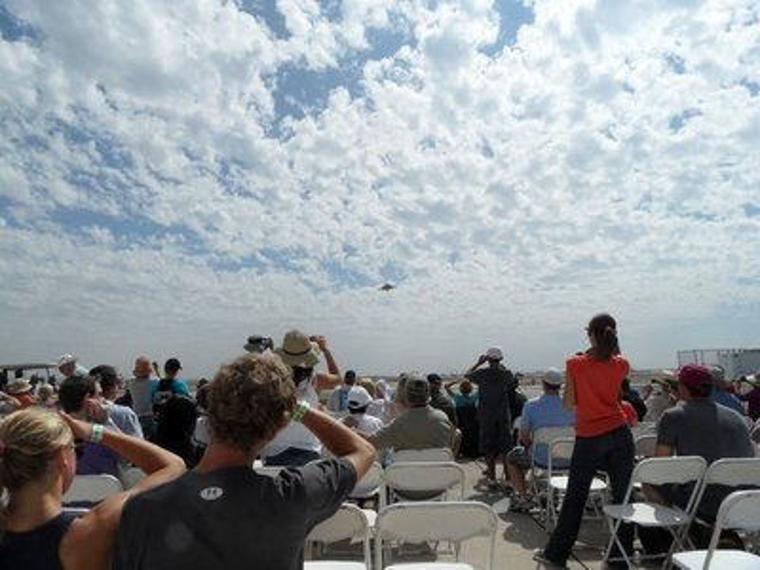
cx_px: 380
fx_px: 527
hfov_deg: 71.6
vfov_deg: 56.8
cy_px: 285
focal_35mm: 24
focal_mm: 3.9
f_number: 6.6
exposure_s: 1/1000
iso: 80
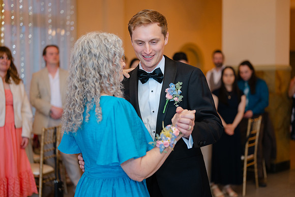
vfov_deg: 25.9
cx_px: 148
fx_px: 428
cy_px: 98
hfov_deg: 38.0
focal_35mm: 52
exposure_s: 1/125
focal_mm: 50
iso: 320
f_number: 1.8
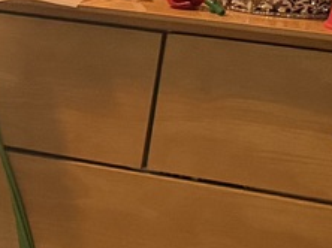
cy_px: 217
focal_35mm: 156
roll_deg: -2.1
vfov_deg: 9.5
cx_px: -420
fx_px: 1495
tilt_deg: -17.1
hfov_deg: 11.0
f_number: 1.78
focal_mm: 6.76
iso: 640
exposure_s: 1/60
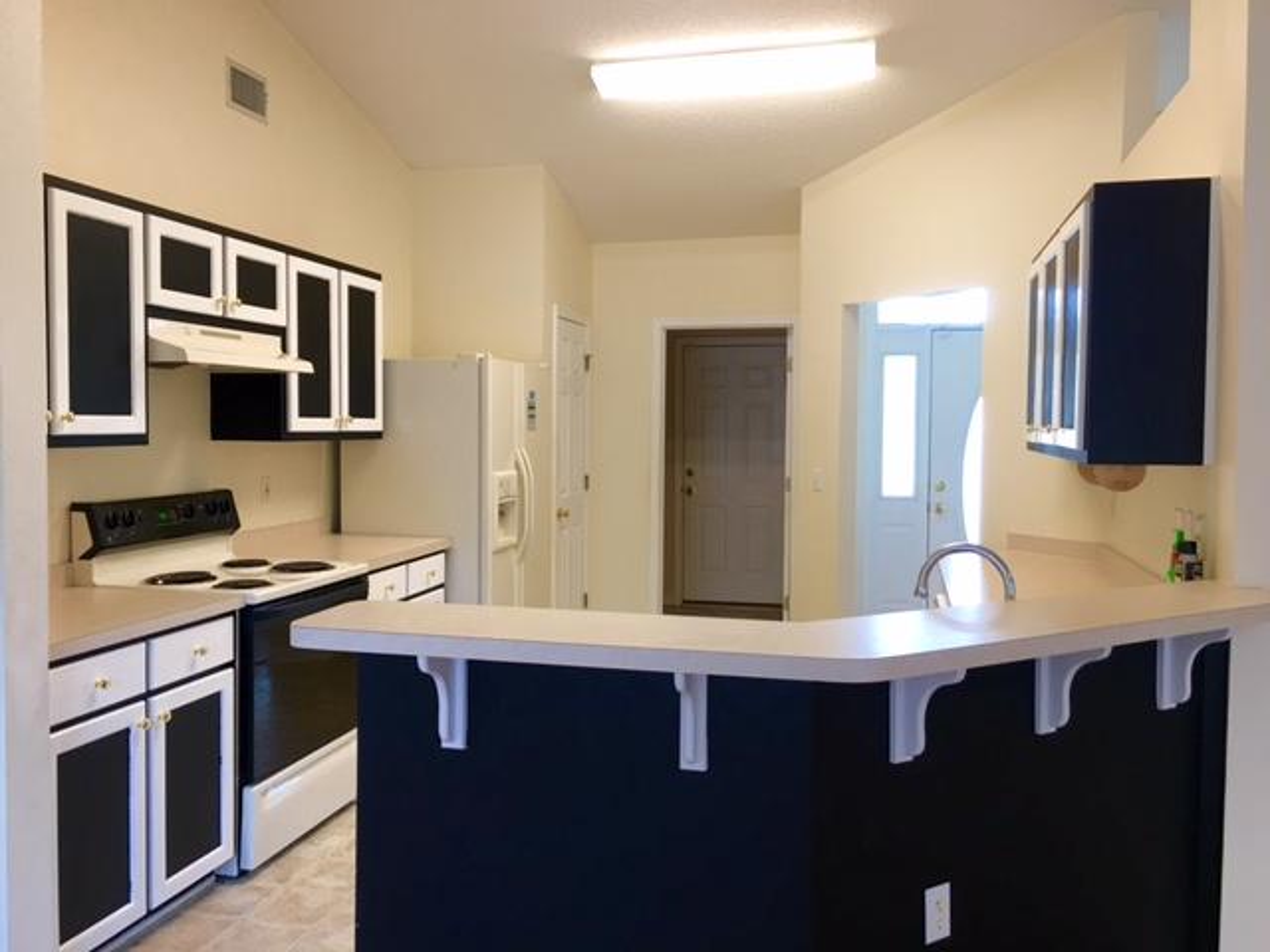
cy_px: 476
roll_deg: -0.3
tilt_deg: -2.4
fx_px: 1064
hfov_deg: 61.7
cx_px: 635
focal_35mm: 29
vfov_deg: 48.2
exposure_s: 1/15
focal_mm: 4.15
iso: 25
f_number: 2.2
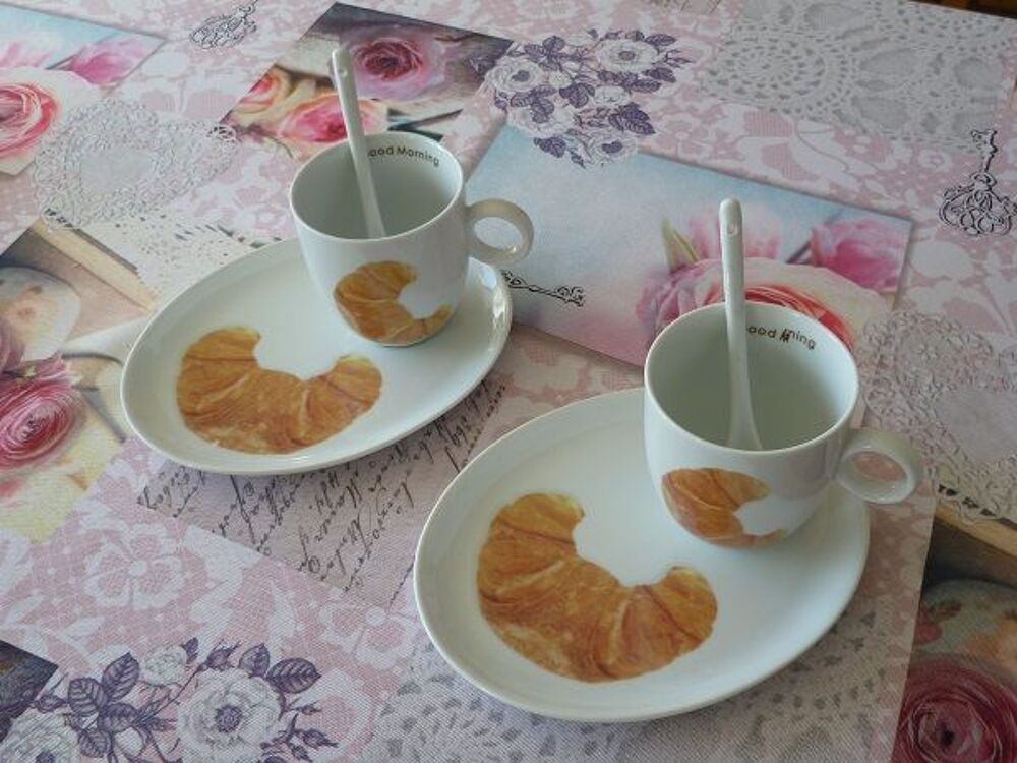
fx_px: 1146
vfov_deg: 36.8
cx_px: 508
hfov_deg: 47.9
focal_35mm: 39
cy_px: 382
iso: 80
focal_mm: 7
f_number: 3.2
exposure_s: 1/50
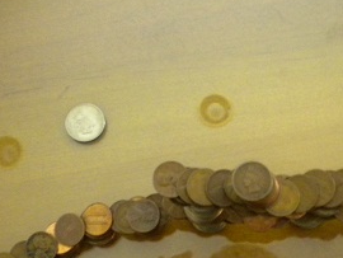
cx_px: 246
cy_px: 204
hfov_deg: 27.1
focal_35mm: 71
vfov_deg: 20.5
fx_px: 704
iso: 534
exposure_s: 1/8.8
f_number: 3.1
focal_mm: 6.3
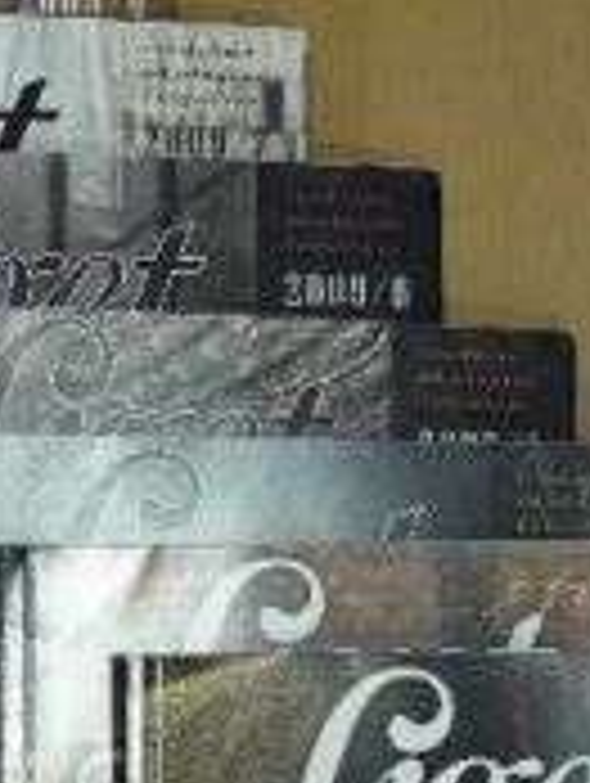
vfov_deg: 15.7
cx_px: -126
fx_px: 2834
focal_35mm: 125
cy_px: 547
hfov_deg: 11.6
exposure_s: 1/27.6
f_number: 3.5
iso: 200
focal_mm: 8
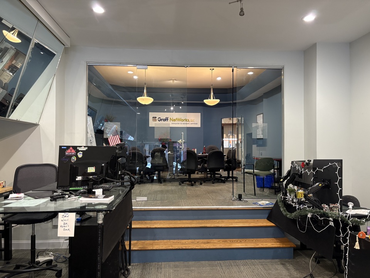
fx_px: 278
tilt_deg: +1.1
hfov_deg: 67.3
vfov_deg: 53.1
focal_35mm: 26
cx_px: 185
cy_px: 139
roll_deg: +0.3
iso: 250
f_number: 1.6
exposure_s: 1/60
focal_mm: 5.96
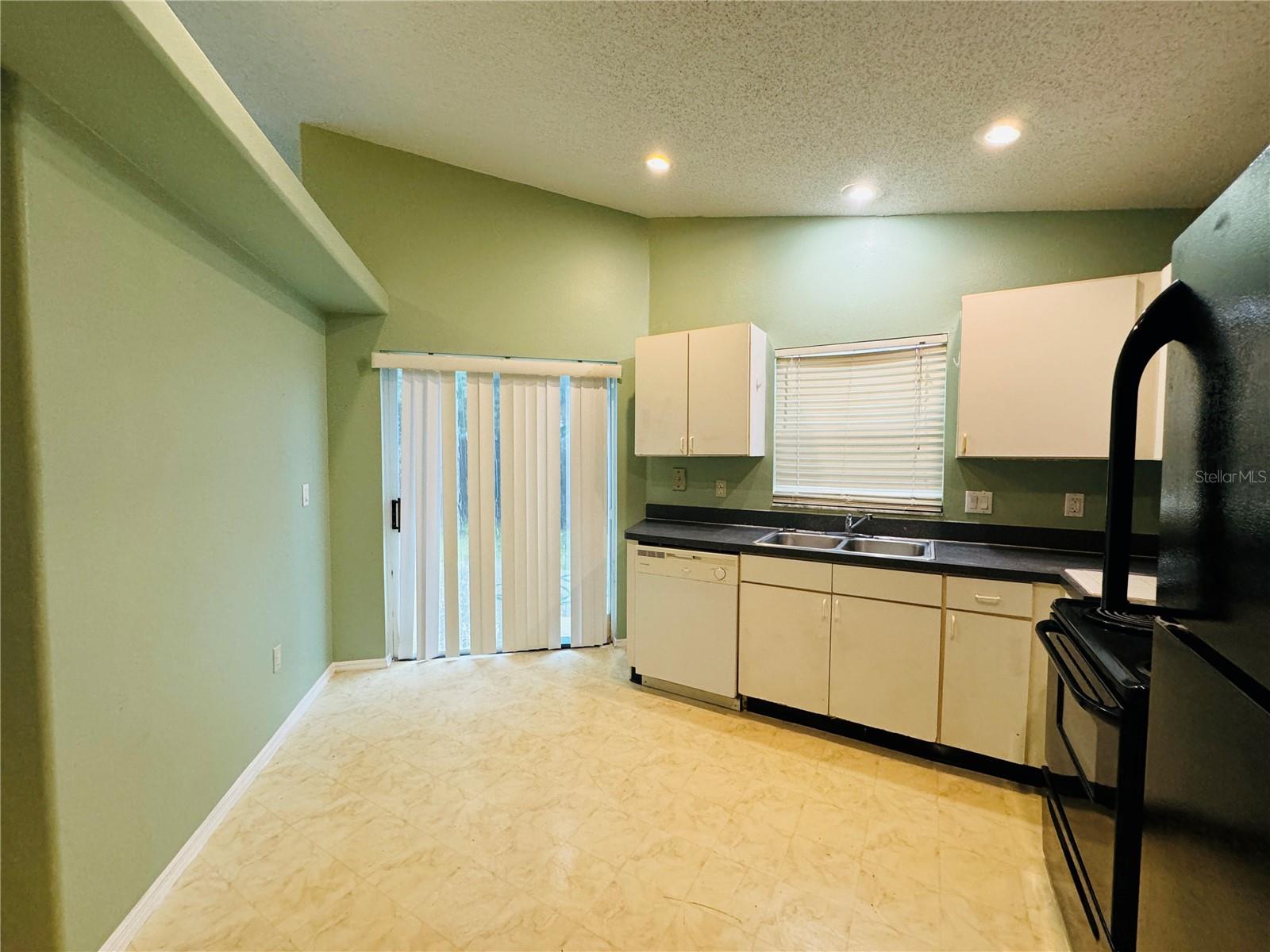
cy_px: 476
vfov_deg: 85.7
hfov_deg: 102.1
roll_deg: -0.9
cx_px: 635
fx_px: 514
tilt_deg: -3.0
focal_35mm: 14
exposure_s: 1/60
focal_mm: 2.22
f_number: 2.2
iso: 320
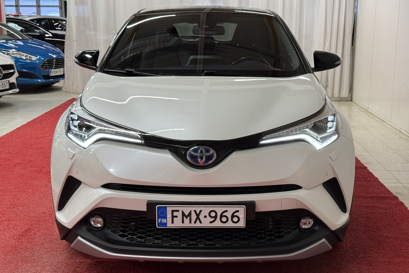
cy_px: 141
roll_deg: +0.7
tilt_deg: -11.1
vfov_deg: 27.0
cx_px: 204
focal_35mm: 50
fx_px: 568
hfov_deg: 39.6
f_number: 1.78
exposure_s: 1/110
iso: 100
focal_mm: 6.76
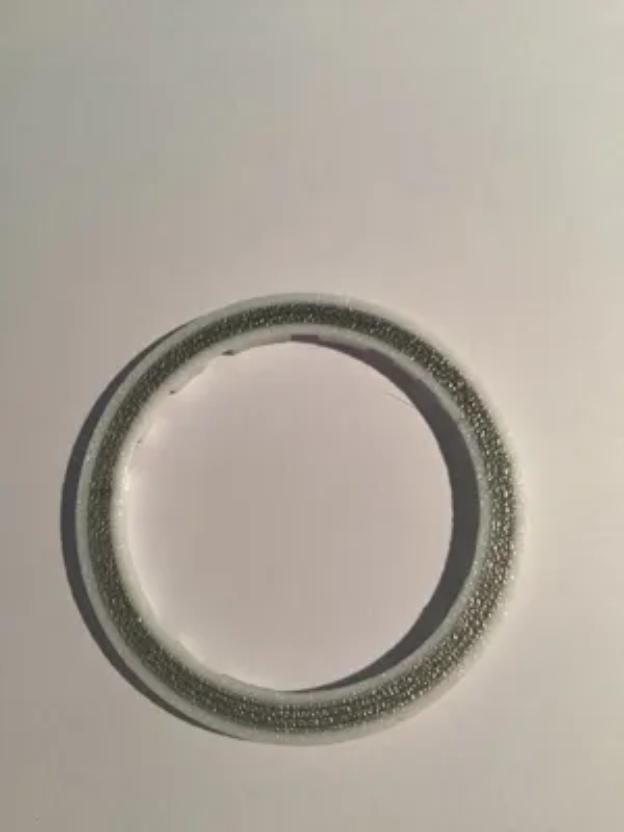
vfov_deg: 58.4
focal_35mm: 31
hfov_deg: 45.4
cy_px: 416
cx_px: 312
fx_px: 745
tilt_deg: -78.3
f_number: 2.4
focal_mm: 3.3
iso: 160
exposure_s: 1/50
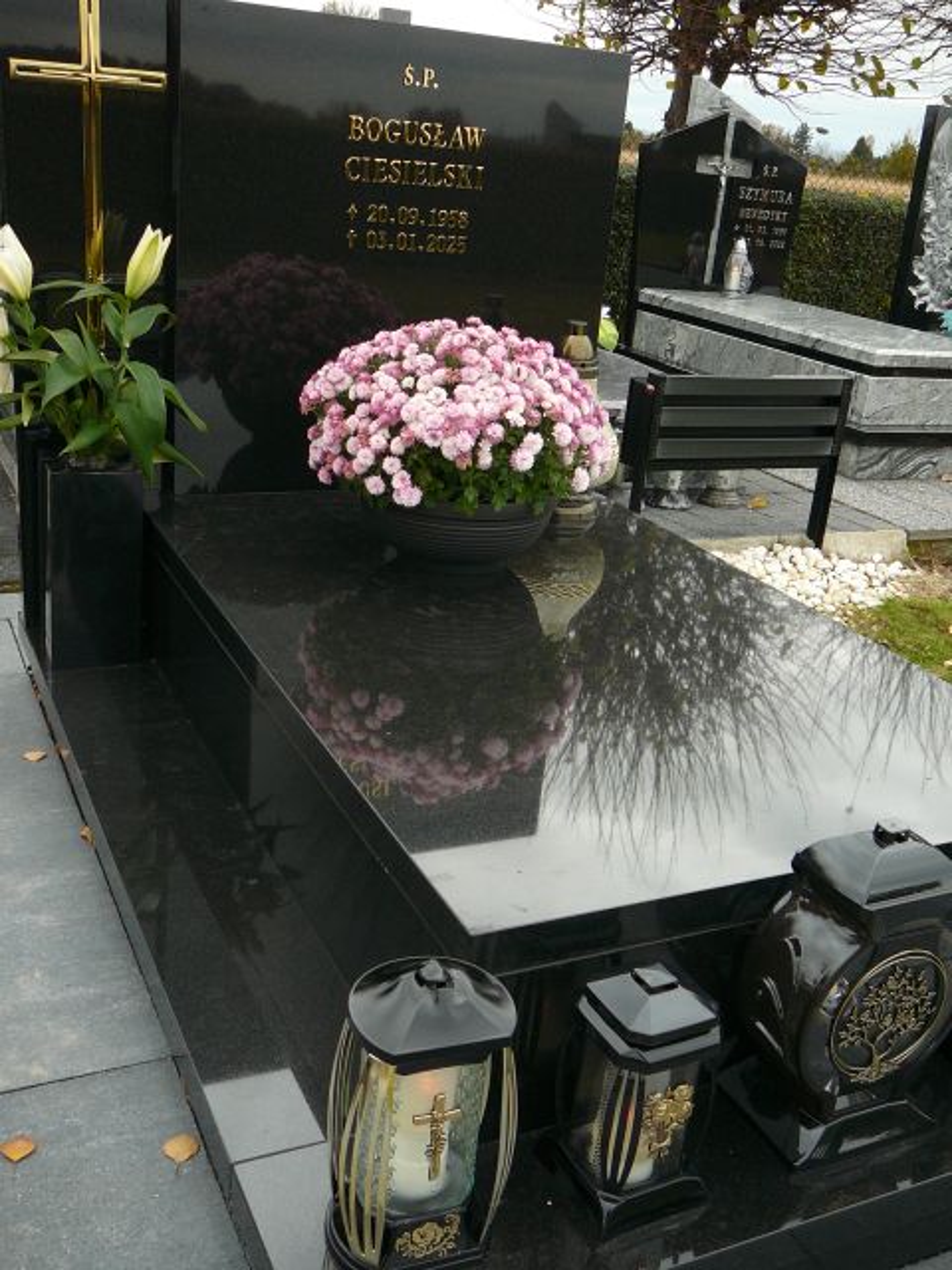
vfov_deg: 52.6
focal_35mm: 35
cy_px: 635
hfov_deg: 40.7
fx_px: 1283
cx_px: 476
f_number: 2.8
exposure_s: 1/100
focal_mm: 5.2
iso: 80
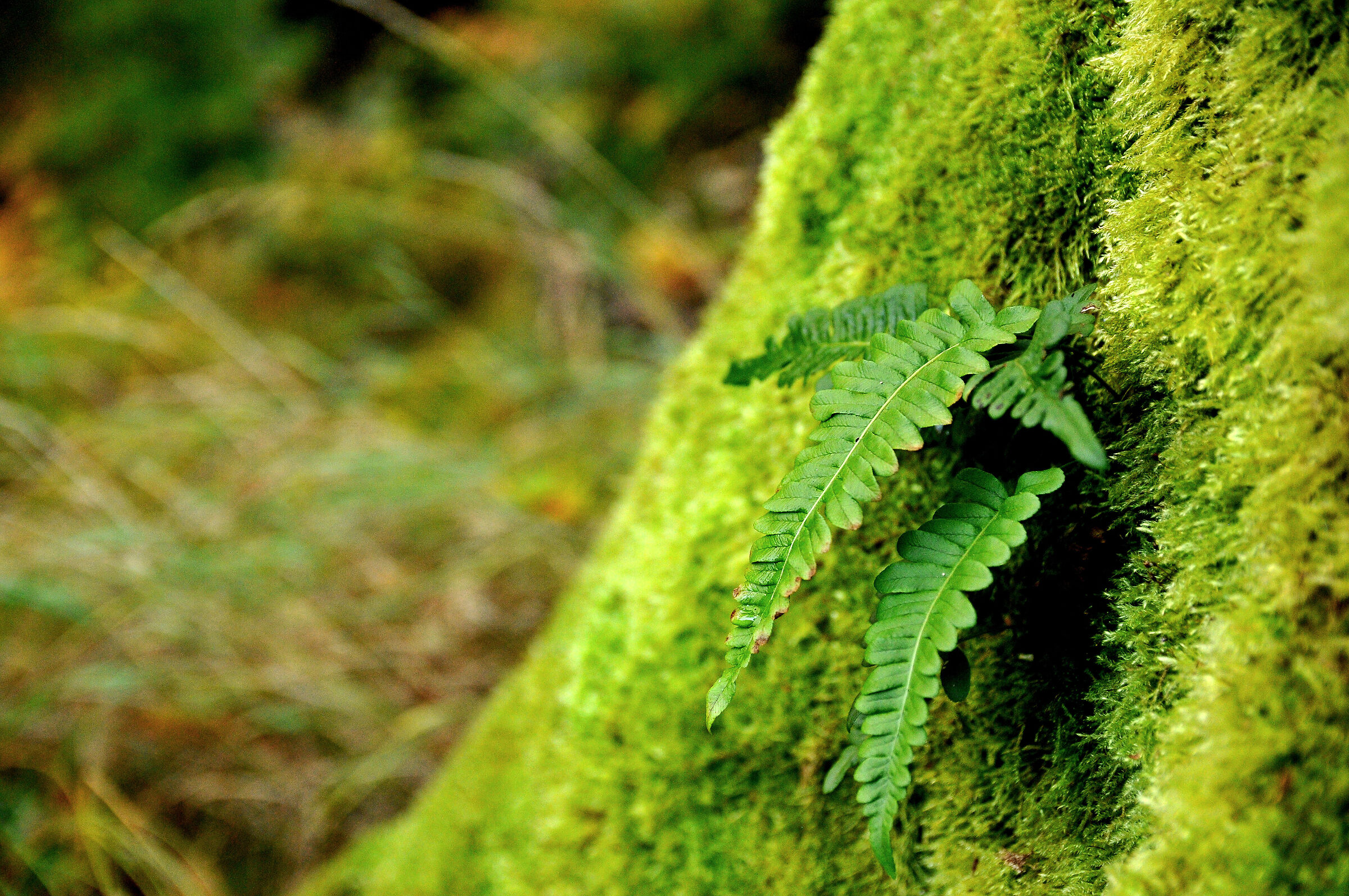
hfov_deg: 27.0
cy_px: 448
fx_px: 2807
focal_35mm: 75
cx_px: 674
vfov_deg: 18.1
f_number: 3.5
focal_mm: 50
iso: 1000
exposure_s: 1/50
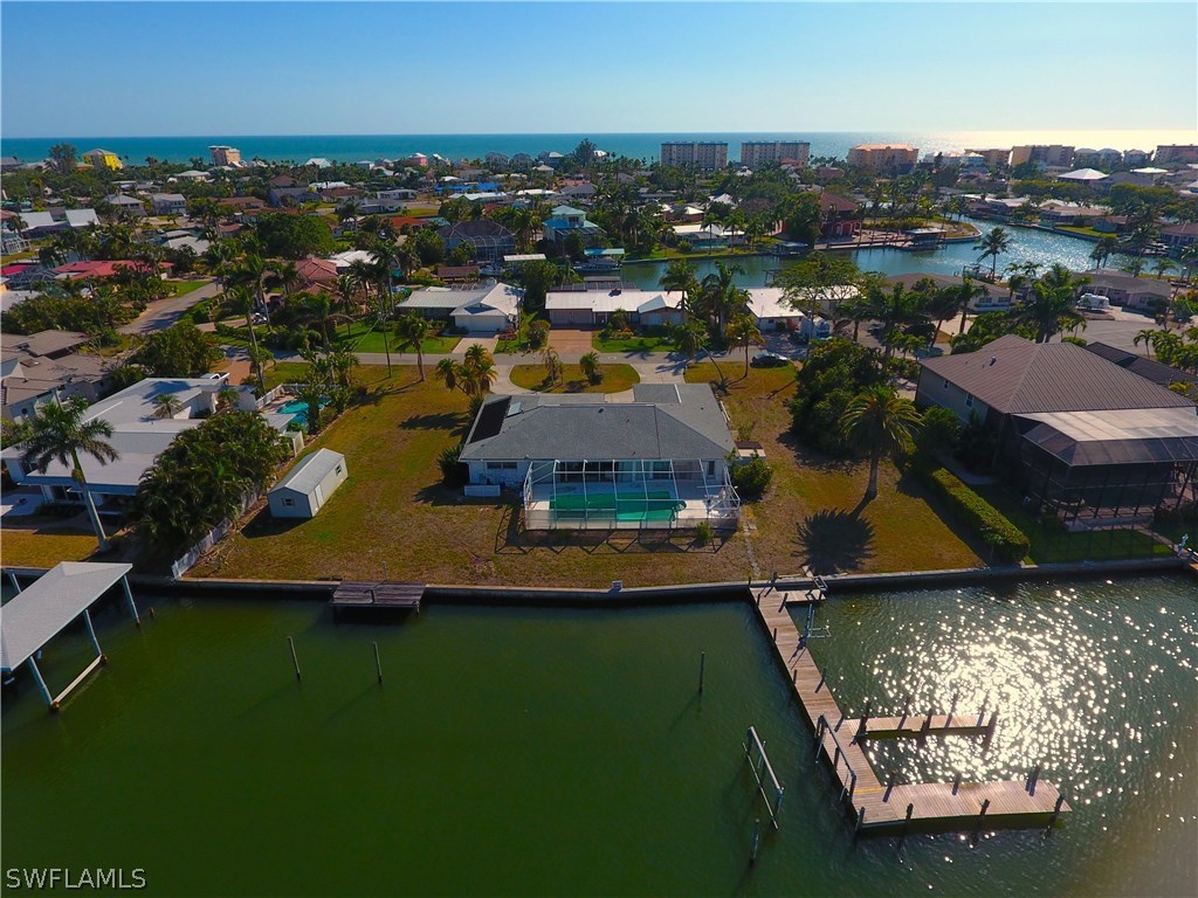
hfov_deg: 81.7
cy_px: 449
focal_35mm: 20
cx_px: 599
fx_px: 692
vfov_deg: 66.0
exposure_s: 1/1458
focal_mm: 3.61
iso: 100
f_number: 2.8
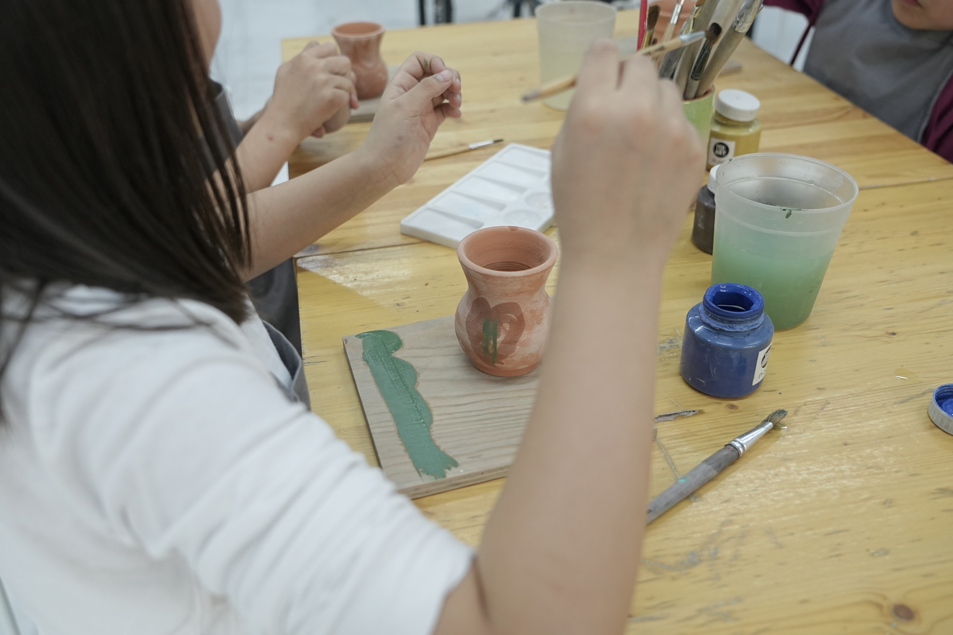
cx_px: 476
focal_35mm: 30
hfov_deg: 61.9
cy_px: 318
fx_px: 794
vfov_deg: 43.6
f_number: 2.8
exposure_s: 1/400
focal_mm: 20
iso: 800
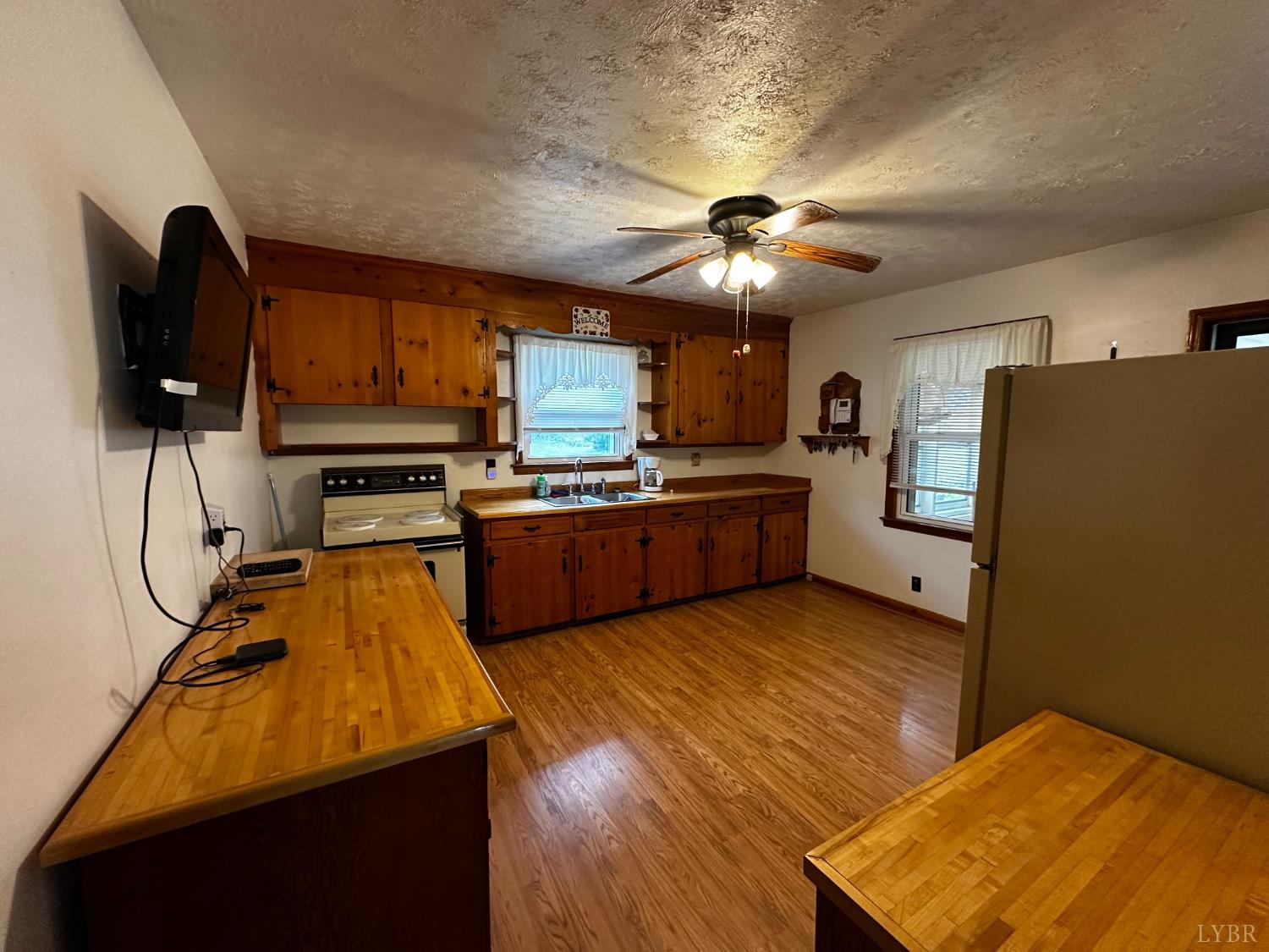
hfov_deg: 102.1
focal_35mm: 14
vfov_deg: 85.7
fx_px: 513
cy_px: 476
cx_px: 634
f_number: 2.2
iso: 400
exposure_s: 1/60
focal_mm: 2.22
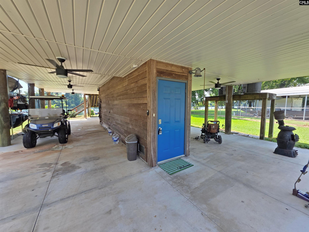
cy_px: 116
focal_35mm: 13
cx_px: 154
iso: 40
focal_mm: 2.2
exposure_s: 1/265
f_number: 1.9
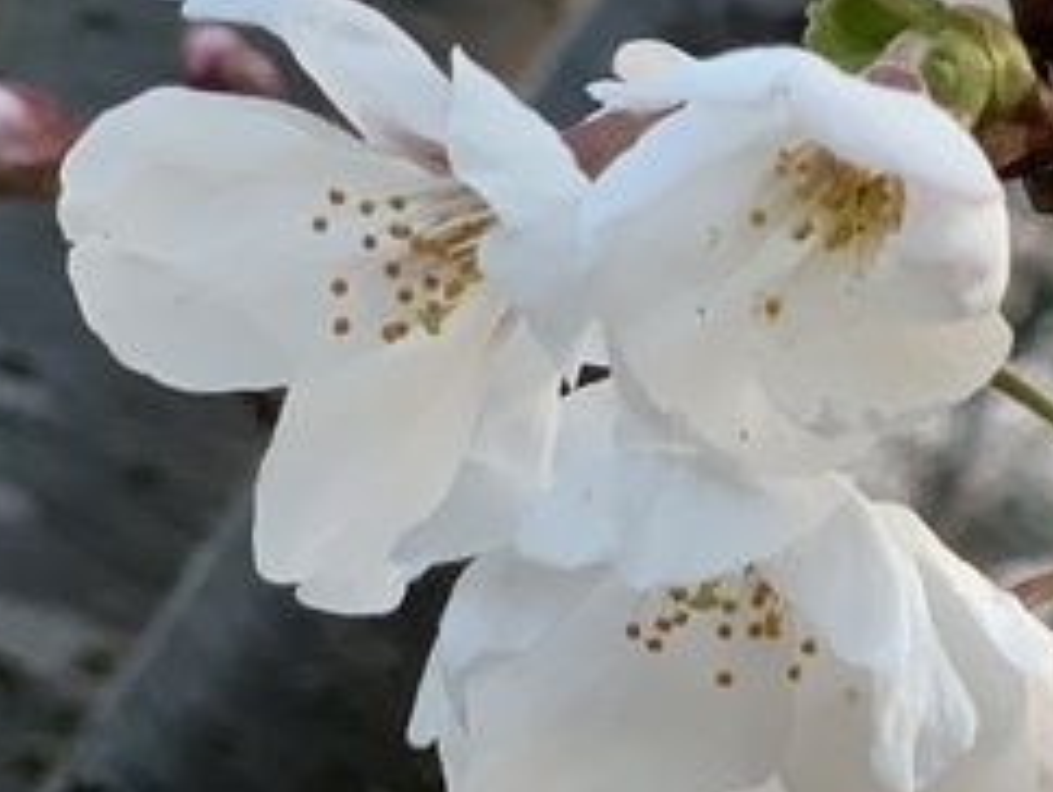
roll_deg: -2.2
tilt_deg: +9.1
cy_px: 420
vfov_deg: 8.5
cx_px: 1704
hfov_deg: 10.8
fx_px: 5329
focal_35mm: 175
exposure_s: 1/105
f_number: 2.4
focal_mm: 6
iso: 125
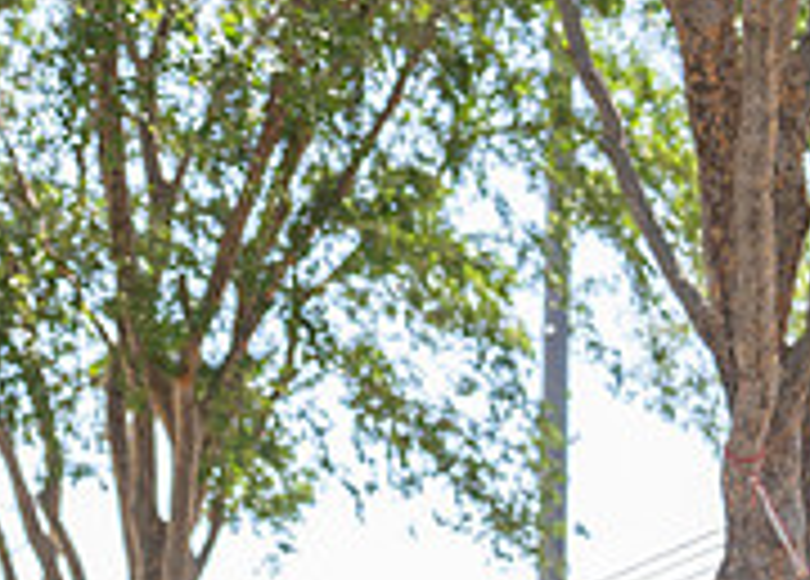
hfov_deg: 9.7
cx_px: -381
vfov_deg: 7.0
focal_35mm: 202
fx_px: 4652
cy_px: 933
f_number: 3.5
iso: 400
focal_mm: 50
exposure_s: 1/1000
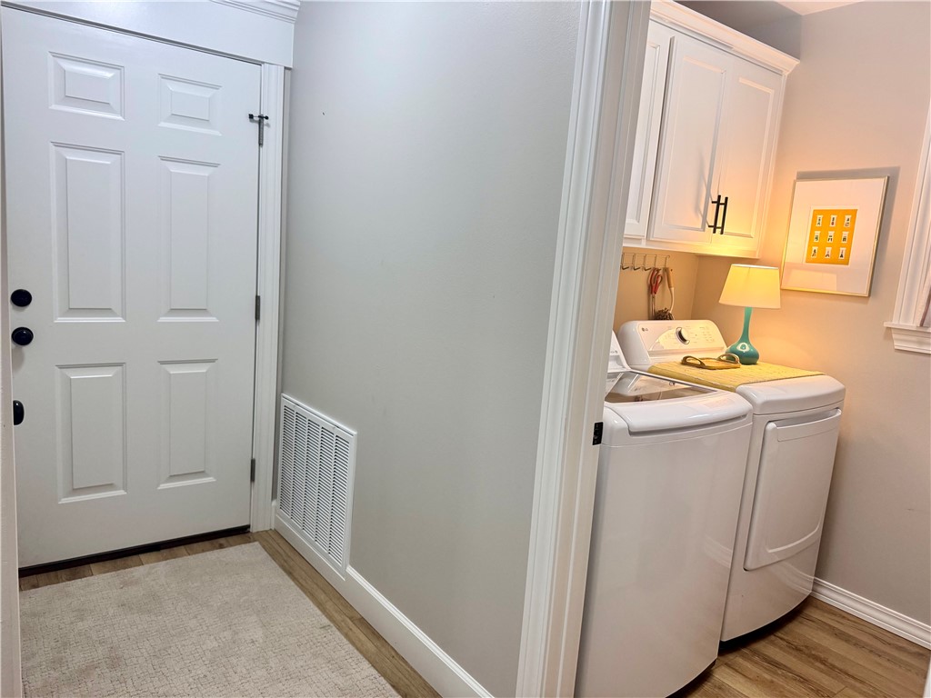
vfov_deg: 56.8
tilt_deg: -9.8
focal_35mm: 24
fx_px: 645
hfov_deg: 71.6
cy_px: 349
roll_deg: -4.4
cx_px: 466
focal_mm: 6.76
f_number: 1.78
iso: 160
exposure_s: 1/120
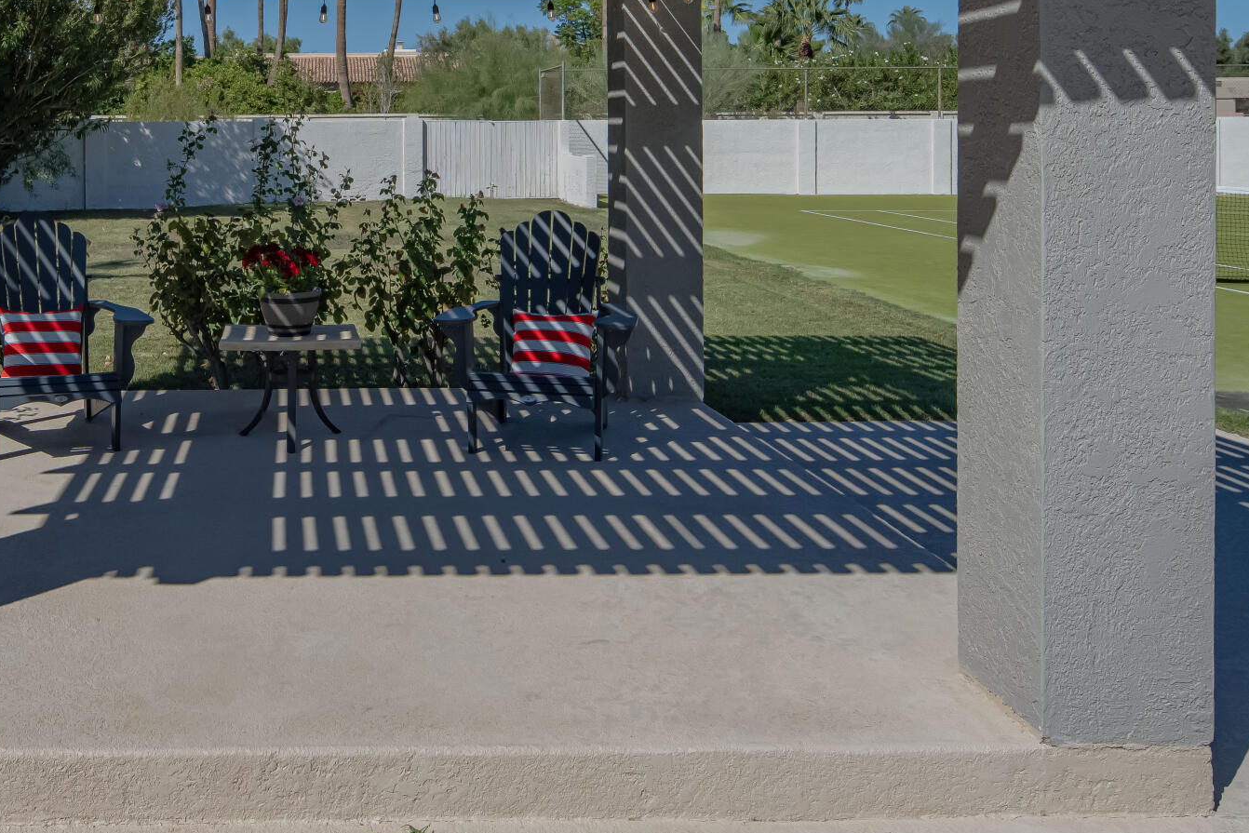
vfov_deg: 34.0
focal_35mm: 38
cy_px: 162
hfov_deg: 48.5
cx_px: 299
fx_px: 1318
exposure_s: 1/500
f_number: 8
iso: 125
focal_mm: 17
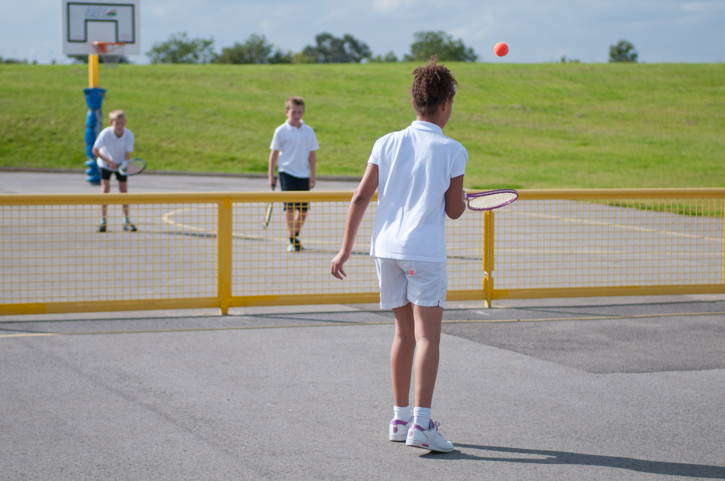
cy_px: 240
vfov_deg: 13.0
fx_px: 2112
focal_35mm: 105
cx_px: 362
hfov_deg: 19.5
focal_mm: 70
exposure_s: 1/8000
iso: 320
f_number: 2.8
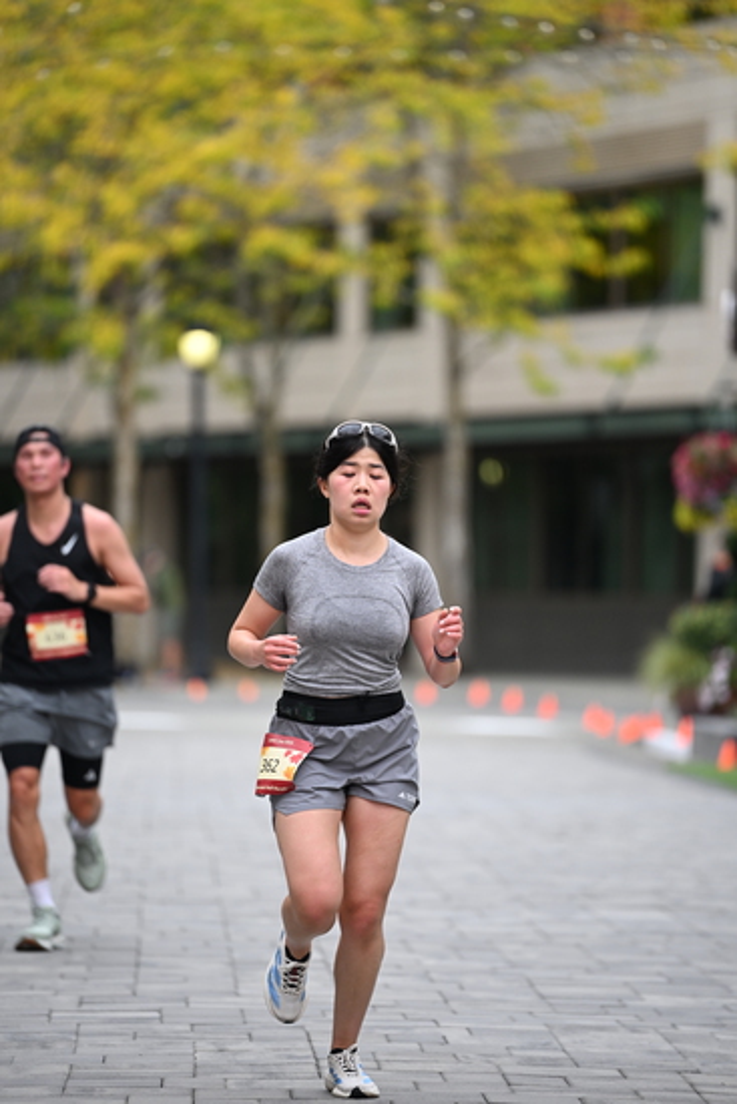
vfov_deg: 10.3
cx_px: 368
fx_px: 6137
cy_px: 552
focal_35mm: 200
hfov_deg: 6.9
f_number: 2.8
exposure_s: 1/2000
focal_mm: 200
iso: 640
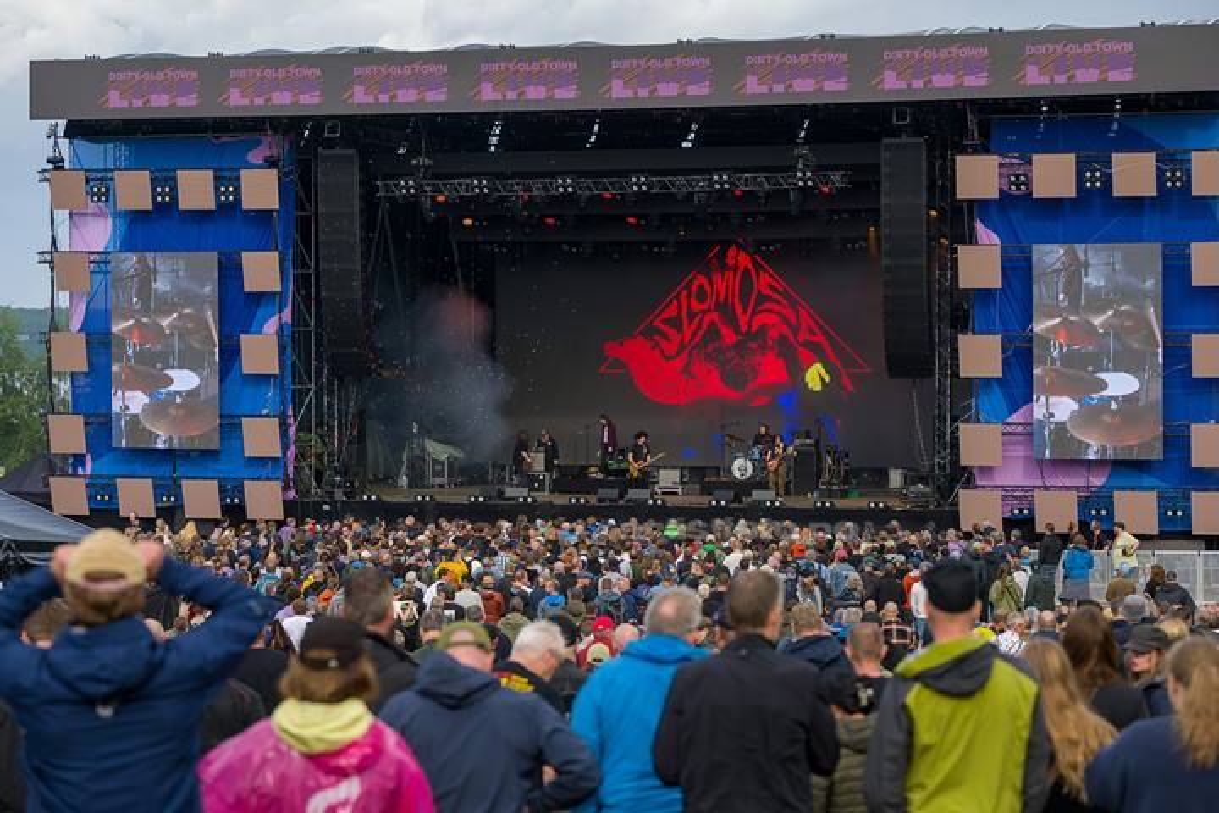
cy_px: 406
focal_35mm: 92
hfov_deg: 22.1
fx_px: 3115
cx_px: 610
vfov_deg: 14.9
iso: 200
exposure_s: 1/1000
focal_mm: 92
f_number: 4
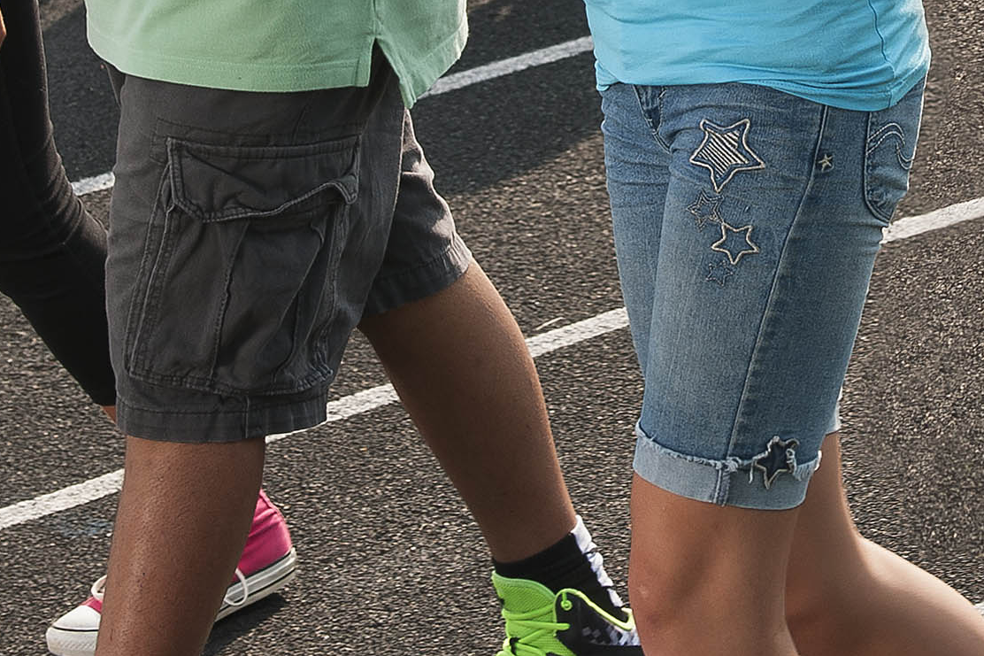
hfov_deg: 10.0
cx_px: 801
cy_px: 13
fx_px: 5602
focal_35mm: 205
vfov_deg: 6.7
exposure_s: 1/200
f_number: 5.6
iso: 64
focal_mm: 38
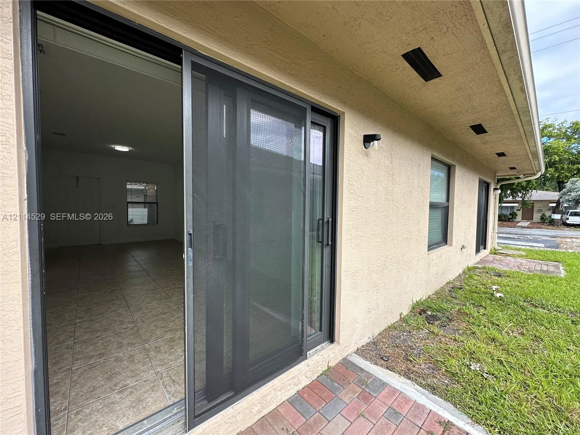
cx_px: 290
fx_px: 235
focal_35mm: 14
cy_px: 218
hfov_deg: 102.1
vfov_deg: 85.7
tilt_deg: -1.5
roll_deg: -1.3
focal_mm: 2.22
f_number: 2.2
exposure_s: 1/449
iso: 40
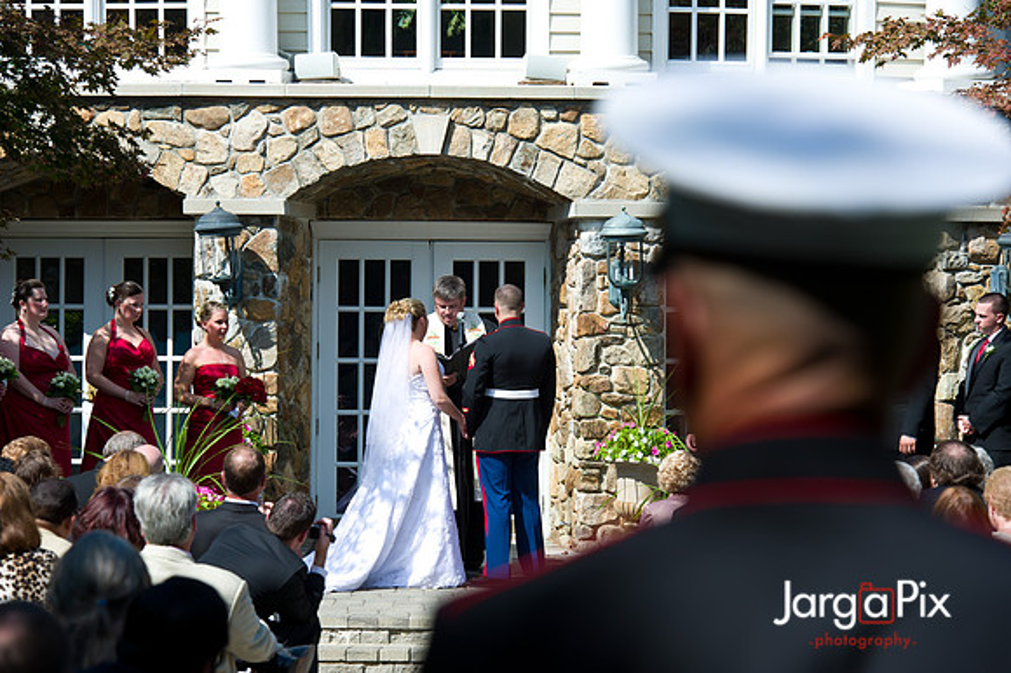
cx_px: 506
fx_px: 3929
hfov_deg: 14.7
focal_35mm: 140
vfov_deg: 9.8
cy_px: 336
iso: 200
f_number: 8
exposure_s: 1/500
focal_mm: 140
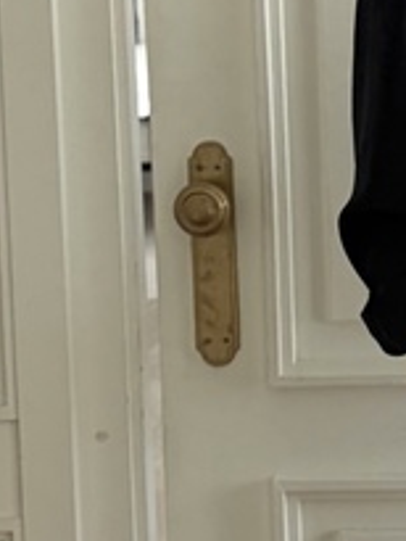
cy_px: 330
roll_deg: +0.4
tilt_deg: -19.3
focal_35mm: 127
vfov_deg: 15.5
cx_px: 622
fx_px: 1984
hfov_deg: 11.2
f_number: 1.6
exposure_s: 1/121
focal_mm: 5.96
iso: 100
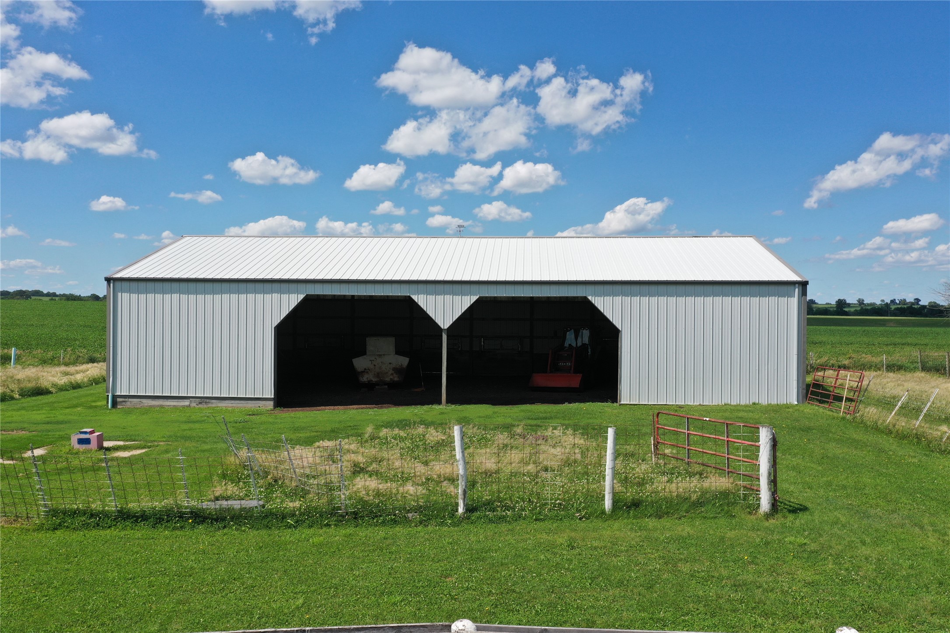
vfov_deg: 46.4
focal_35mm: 28
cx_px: 475
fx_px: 739
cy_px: 316
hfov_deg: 65.5
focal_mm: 10.26
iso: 100
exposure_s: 1/500
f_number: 6.3
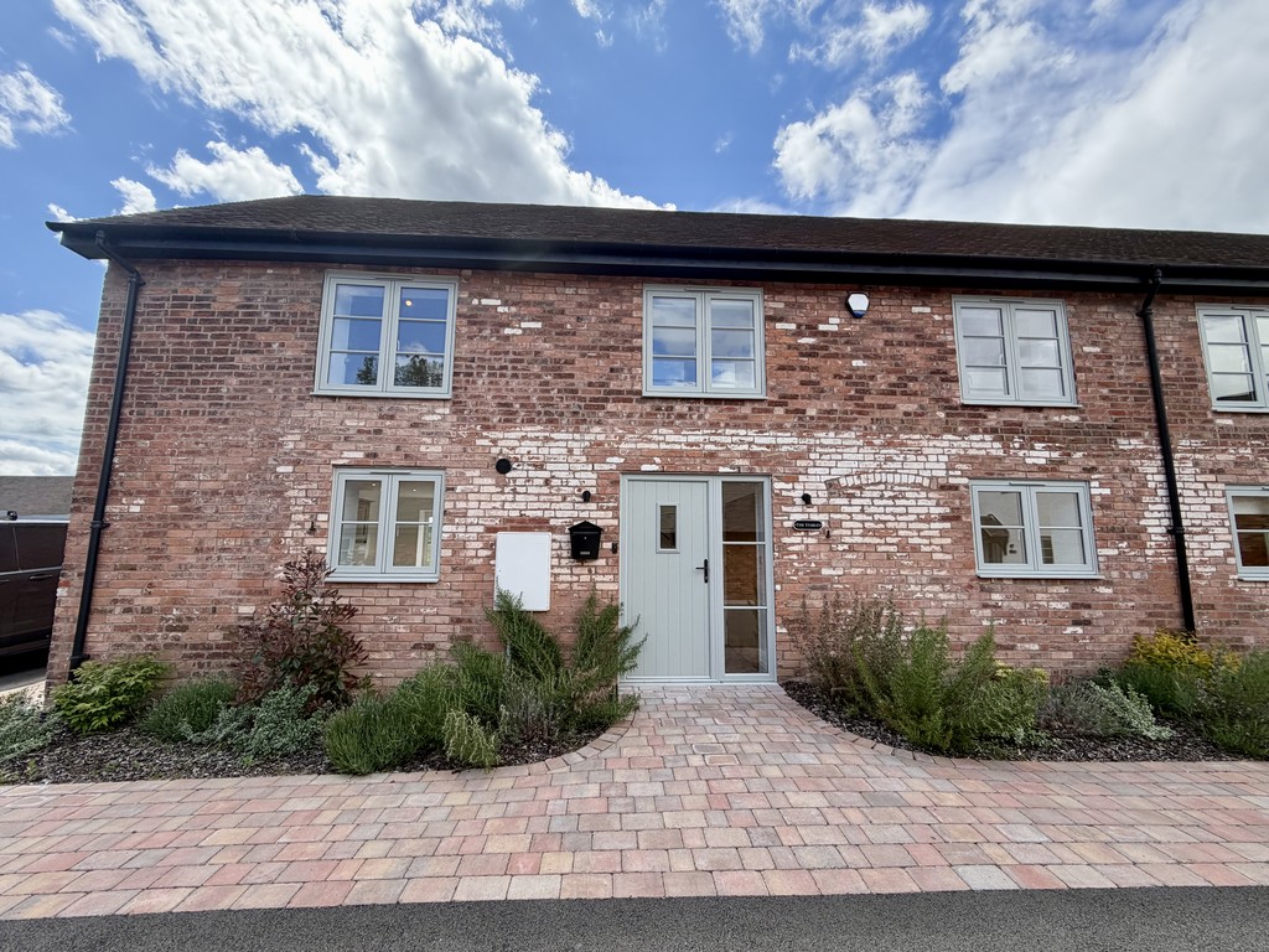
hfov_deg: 102.1
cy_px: 476
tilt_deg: +6.9
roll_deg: -0.5
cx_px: 634
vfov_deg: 85.7
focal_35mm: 14
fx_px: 513
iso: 40
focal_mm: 2.22
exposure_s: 1/751
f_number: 2.2
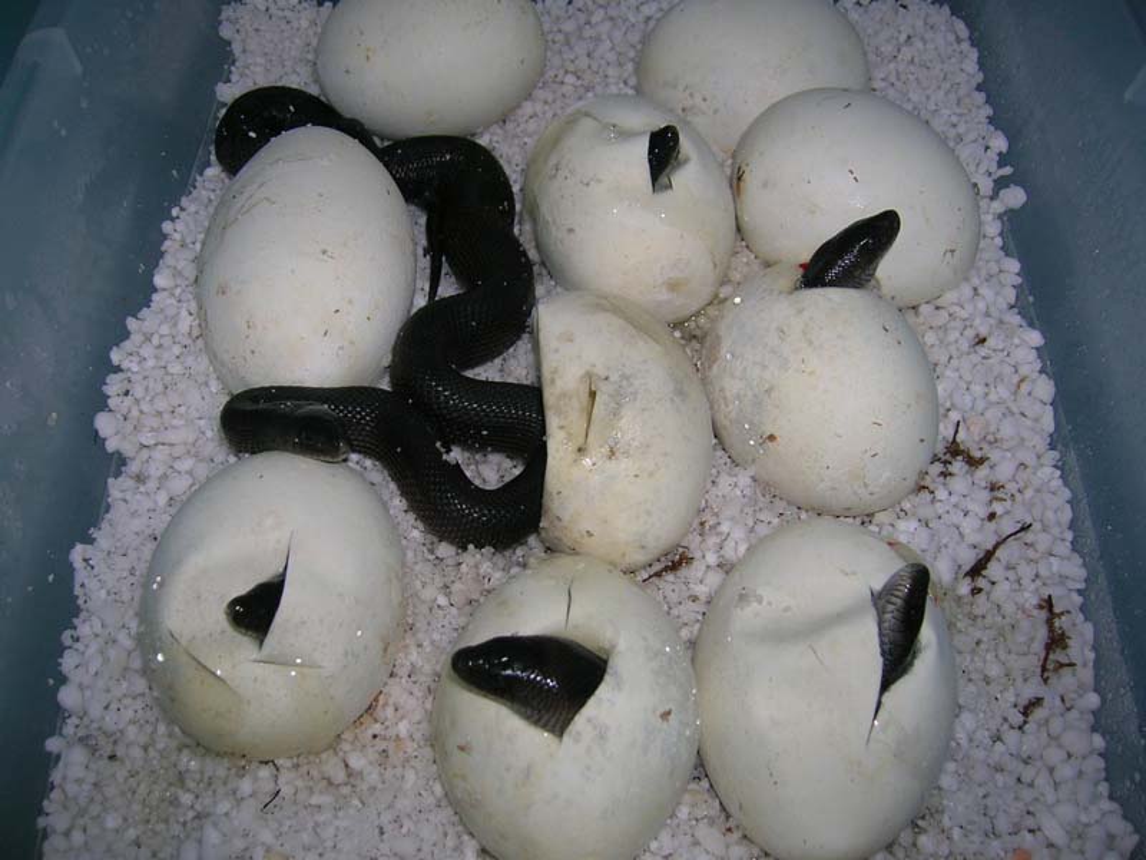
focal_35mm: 34
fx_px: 1126
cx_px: 573
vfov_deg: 41.8
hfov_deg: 54.0
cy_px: 430
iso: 50
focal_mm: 5.7
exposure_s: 1/60.1
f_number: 2.9
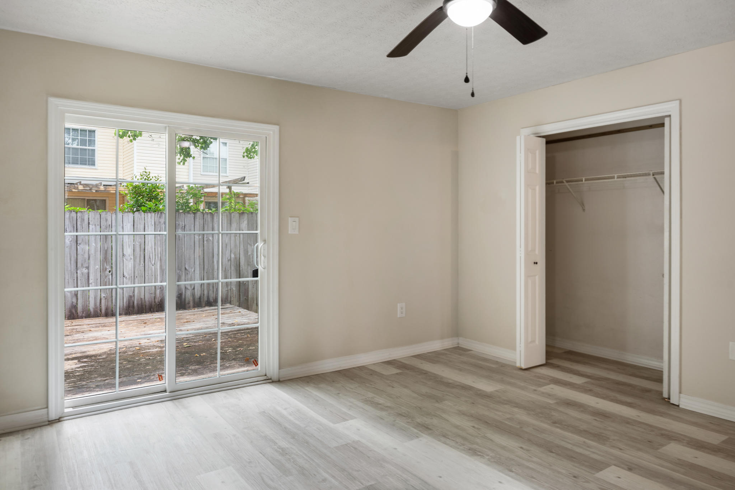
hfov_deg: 73.7
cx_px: 368
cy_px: 245
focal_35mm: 24
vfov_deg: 53.1
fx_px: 490
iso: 100
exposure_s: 1/3
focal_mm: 24
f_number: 8
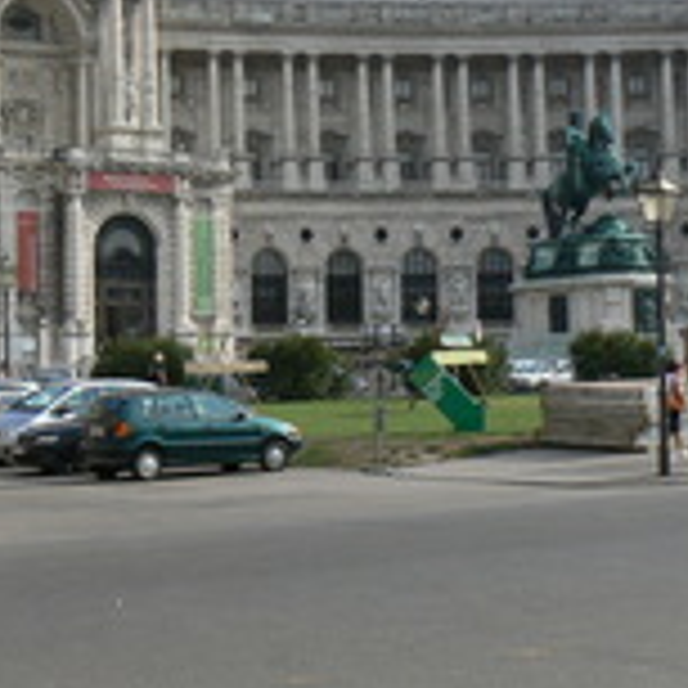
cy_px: 261
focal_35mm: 83
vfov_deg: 20.8
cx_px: 90
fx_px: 1866
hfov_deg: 20.5
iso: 80
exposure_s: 1/500
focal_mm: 6
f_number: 5.6
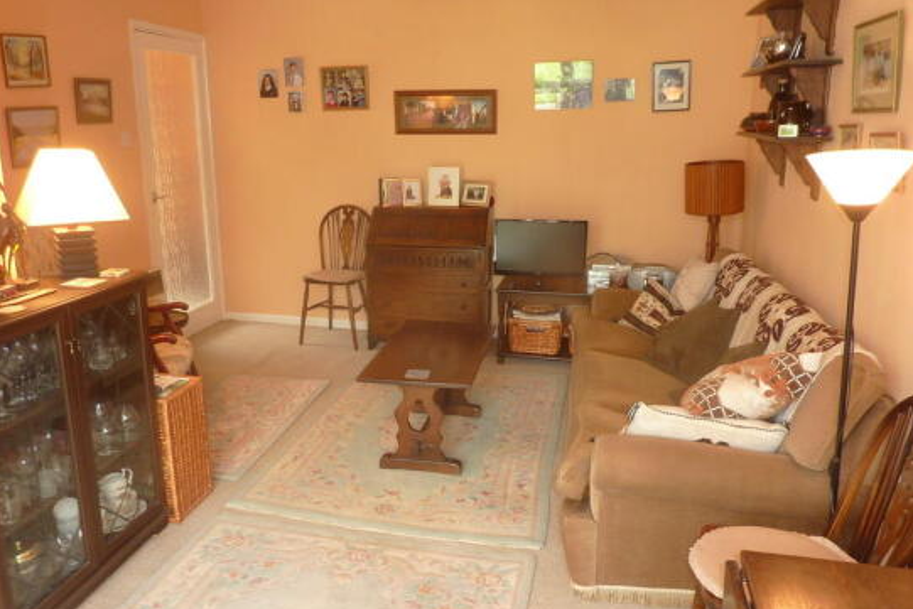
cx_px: 424
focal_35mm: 28
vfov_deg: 46.4
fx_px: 710
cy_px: 311
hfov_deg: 65.4
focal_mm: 4.1
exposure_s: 1/10
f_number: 3.3
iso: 100
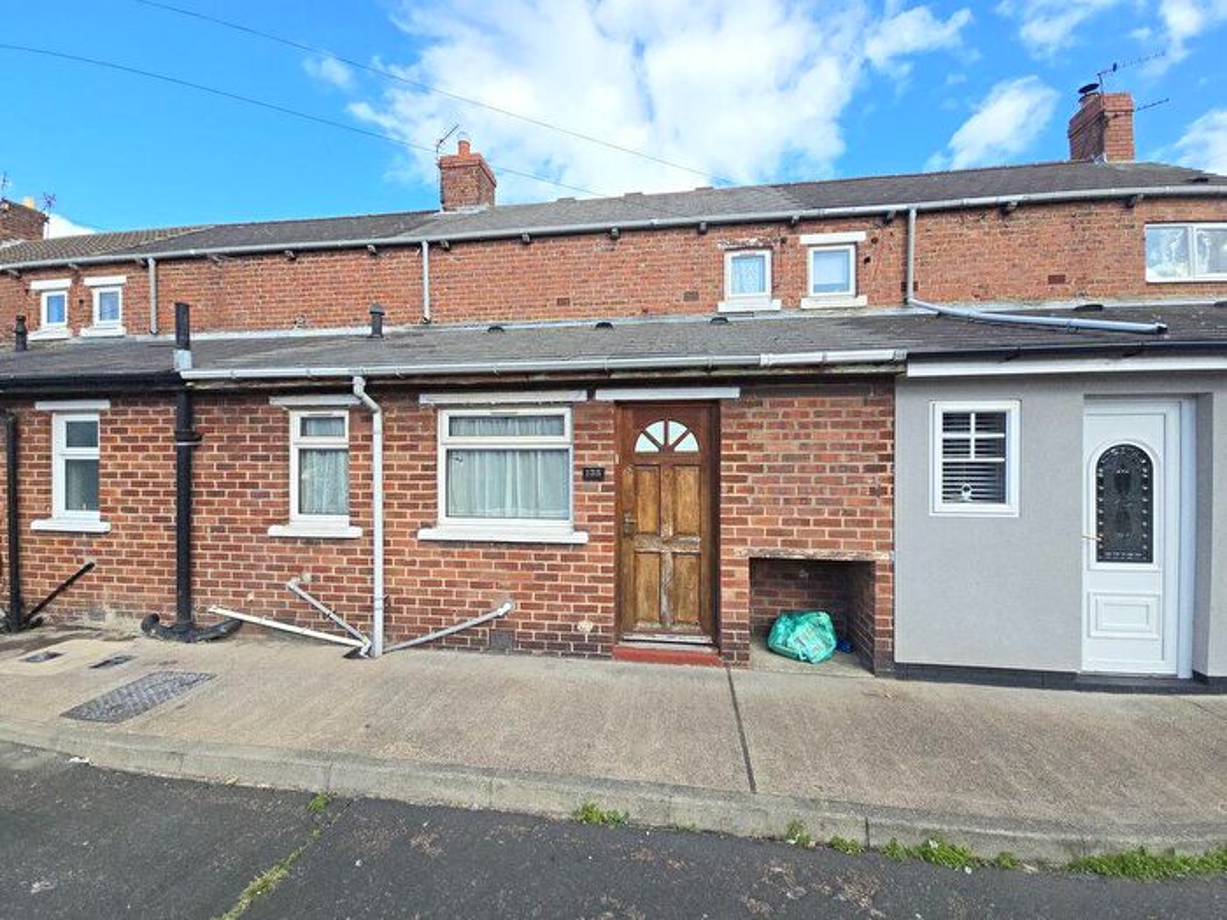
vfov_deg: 89.9
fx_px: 461
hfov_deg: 106.2
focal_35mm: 13
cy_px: 460
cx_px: 614
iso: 125
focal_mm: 2.2
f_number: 2.2
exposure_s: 1/2000
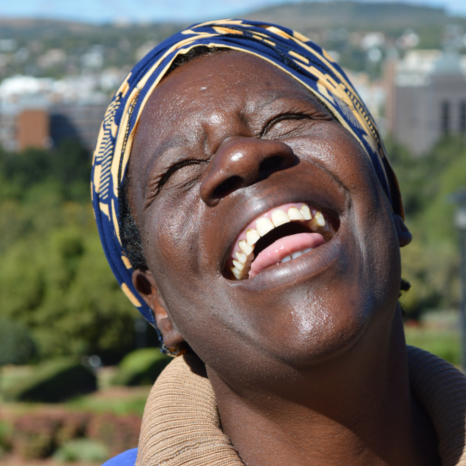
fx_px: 1762
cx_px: 255
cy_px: 194
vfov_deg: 15.1
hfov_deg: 15.1
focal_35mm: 116
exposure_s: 1/200
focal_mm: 55
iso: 100
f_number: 8
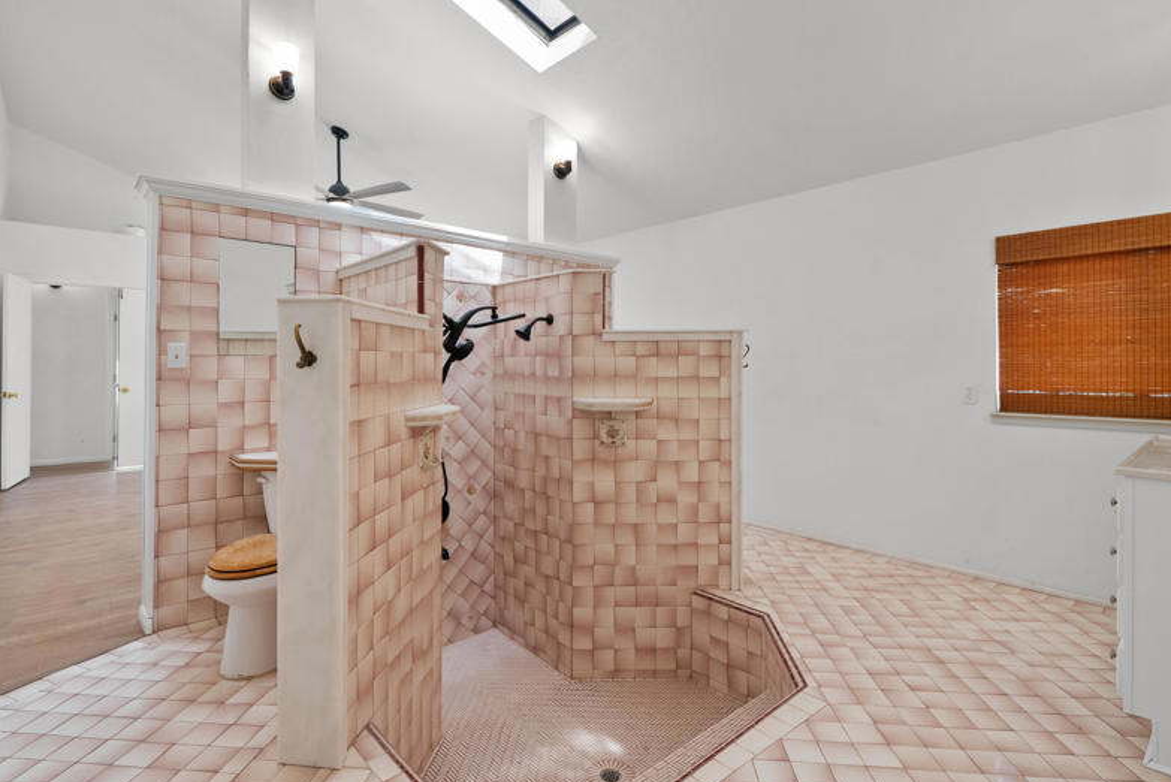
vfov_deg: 70.4
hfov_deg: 93.2
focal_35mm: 17
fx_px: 553
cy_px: 356
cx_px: 586
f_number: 9
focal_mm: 13
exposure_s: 1/6
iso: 250
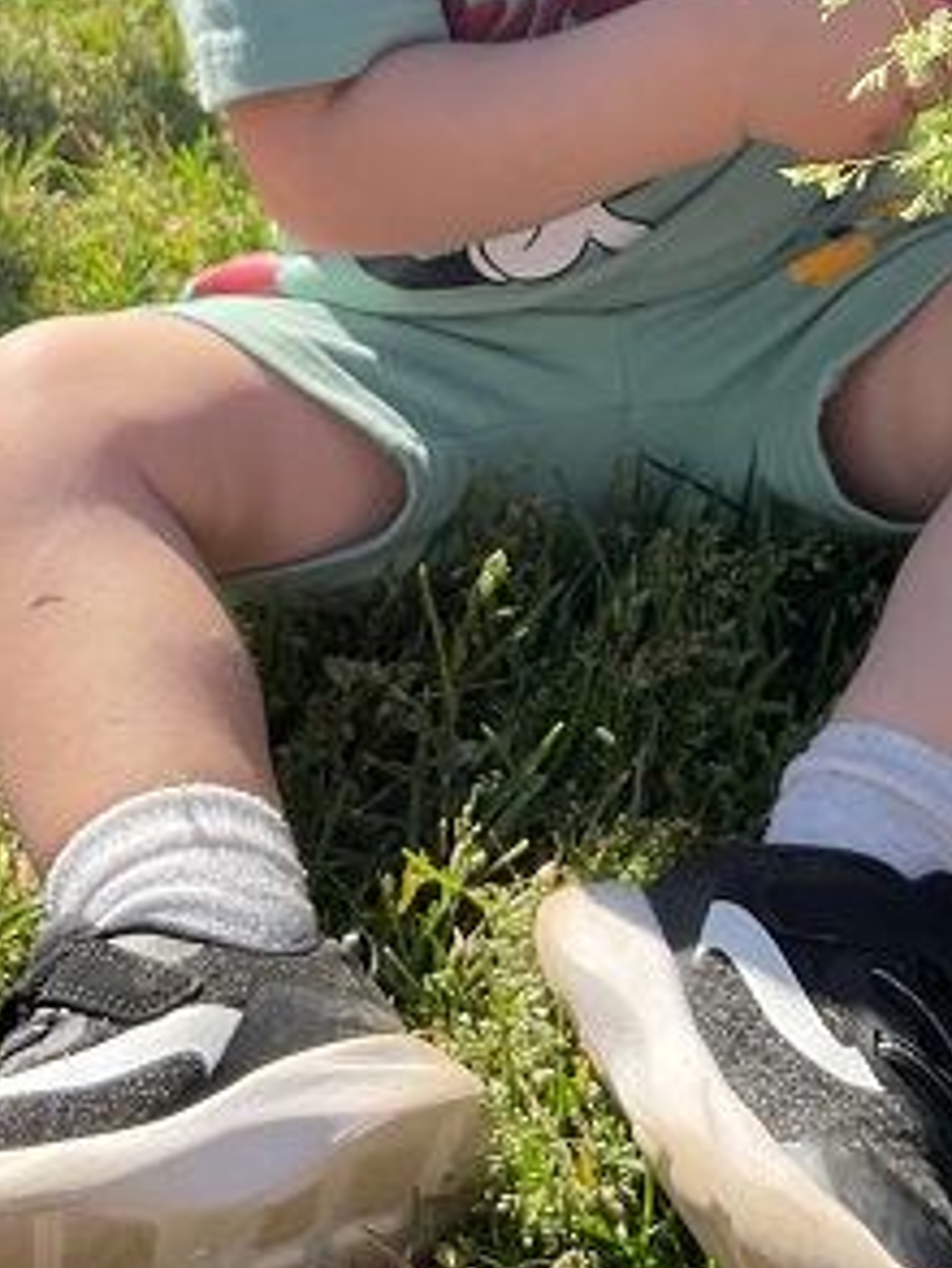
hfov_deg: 22.3
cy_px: 203
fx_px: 2418
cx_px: 446
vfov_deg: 28.6
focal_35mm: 66
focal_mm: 3
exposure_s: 1/709
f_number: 1.8
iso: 16
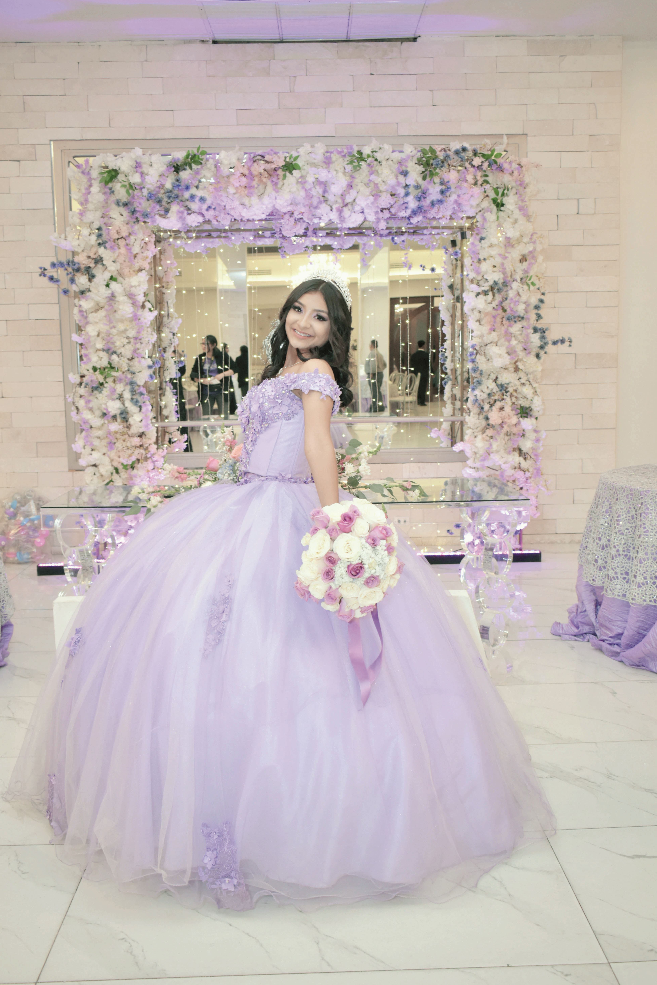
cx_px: 337
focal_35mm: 37
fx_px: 1013
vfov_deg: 51.9
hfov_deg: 35.9
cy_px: 493
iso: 1600
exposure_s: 1/80
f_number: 3.8
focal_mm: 24
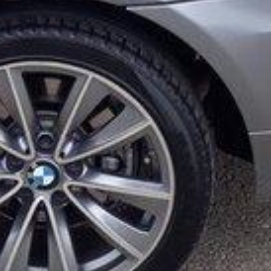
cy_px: -31
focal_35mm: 115
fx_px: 1019
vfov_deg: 14.8
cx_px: -26
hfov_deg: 14.8
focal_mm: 3.6
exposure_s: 1/185
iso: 40
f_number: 1.9
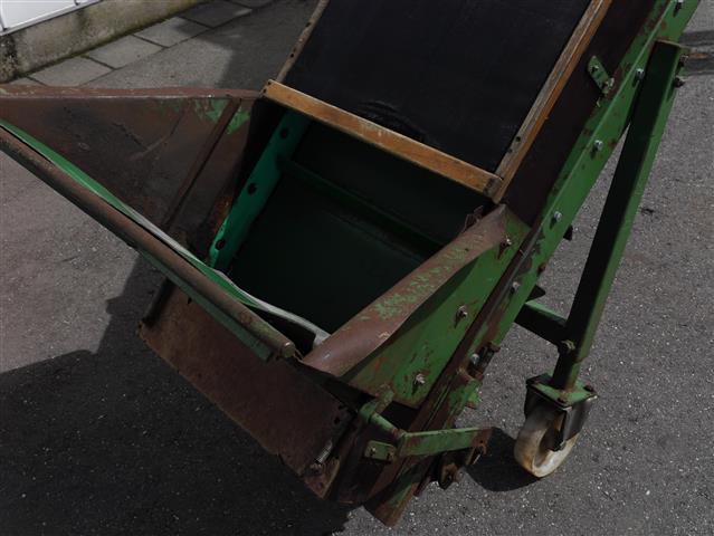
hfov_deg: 46.8
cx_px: 357
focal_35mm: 40
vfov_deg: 36.0
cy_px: 268
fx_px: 826
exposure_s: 1/640
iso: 160
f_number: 10
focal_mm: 20
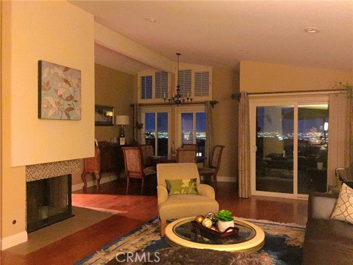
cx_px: 176
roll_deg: -0.2
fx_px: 296
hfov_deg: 61.7
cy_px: 132
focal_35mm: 29
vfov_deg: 48.2
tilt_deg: -0.8
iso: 1000
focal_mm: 4.15
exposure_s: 1/15
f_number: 2.2
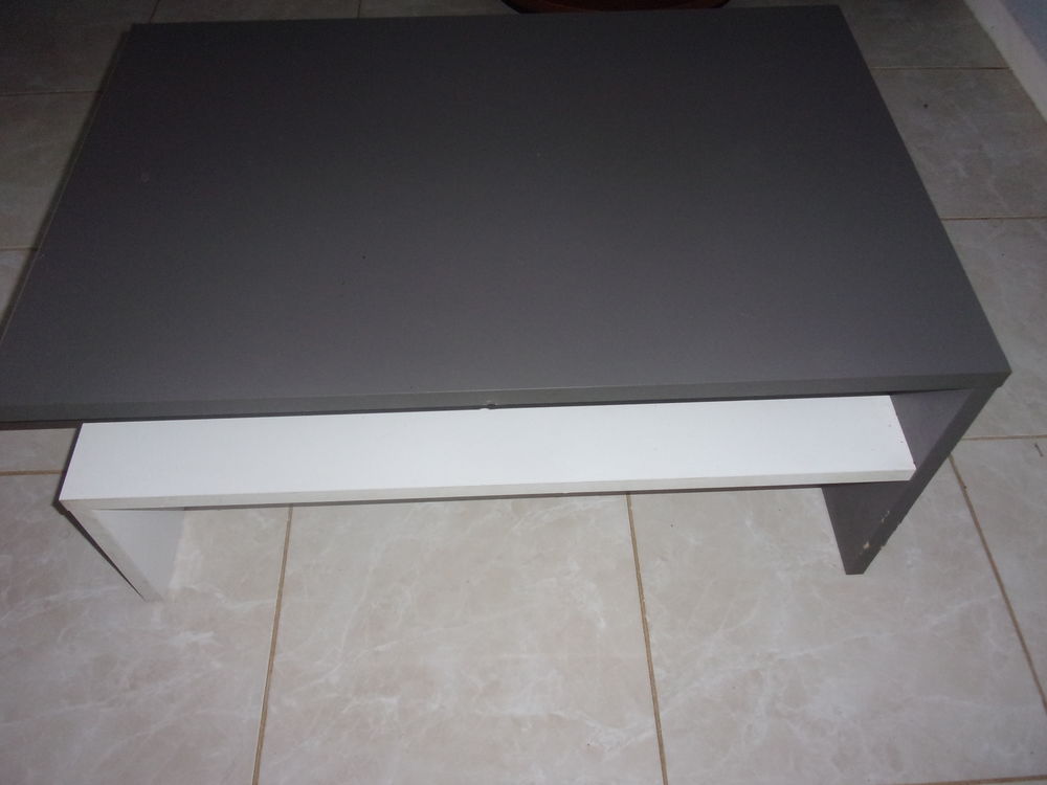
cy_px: 392
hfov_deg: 63.4
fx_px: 847
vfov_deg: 49.7
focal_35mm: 28
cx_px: 524
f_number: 3.9
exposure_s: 1/34
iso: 200
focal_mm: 5.1
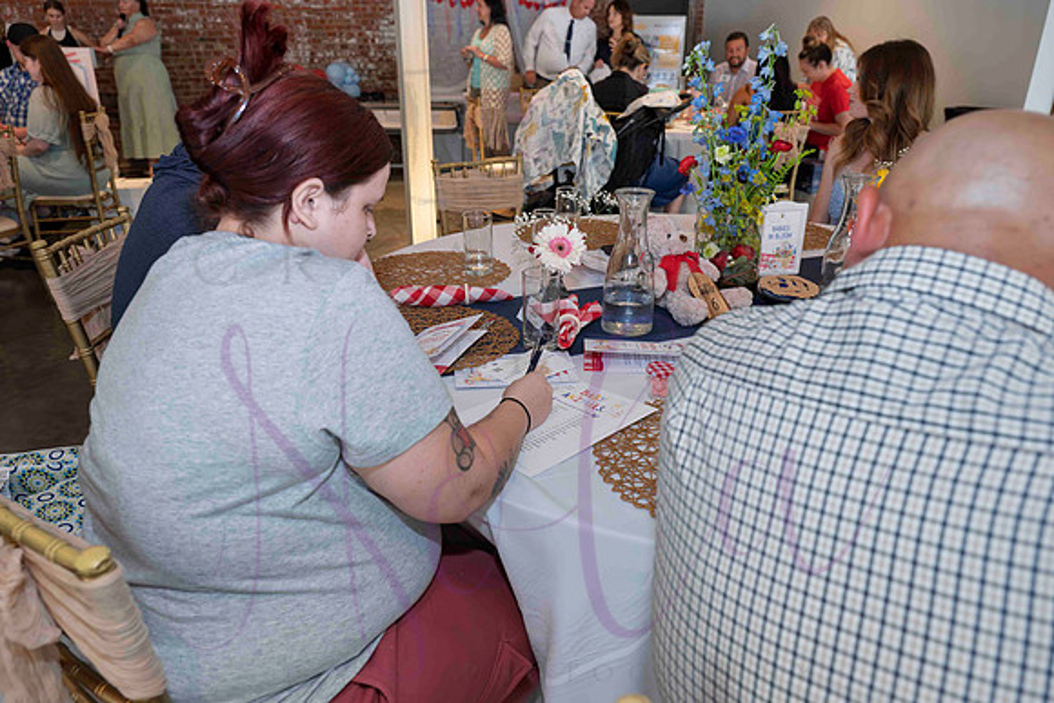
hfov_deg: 68.4
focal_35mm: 26
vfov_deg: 48.8
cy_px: 352
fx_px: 776
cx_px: 527
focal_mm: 26.5
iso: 1600
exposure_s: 1/200
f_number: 4.5
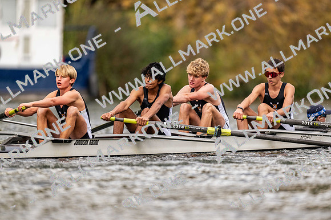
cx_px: 166
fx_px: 5515
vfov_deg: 2.3
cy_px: 110
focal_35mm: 600
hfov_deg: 3.4
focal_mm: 600
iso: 800
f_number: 4
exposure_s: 1/2500
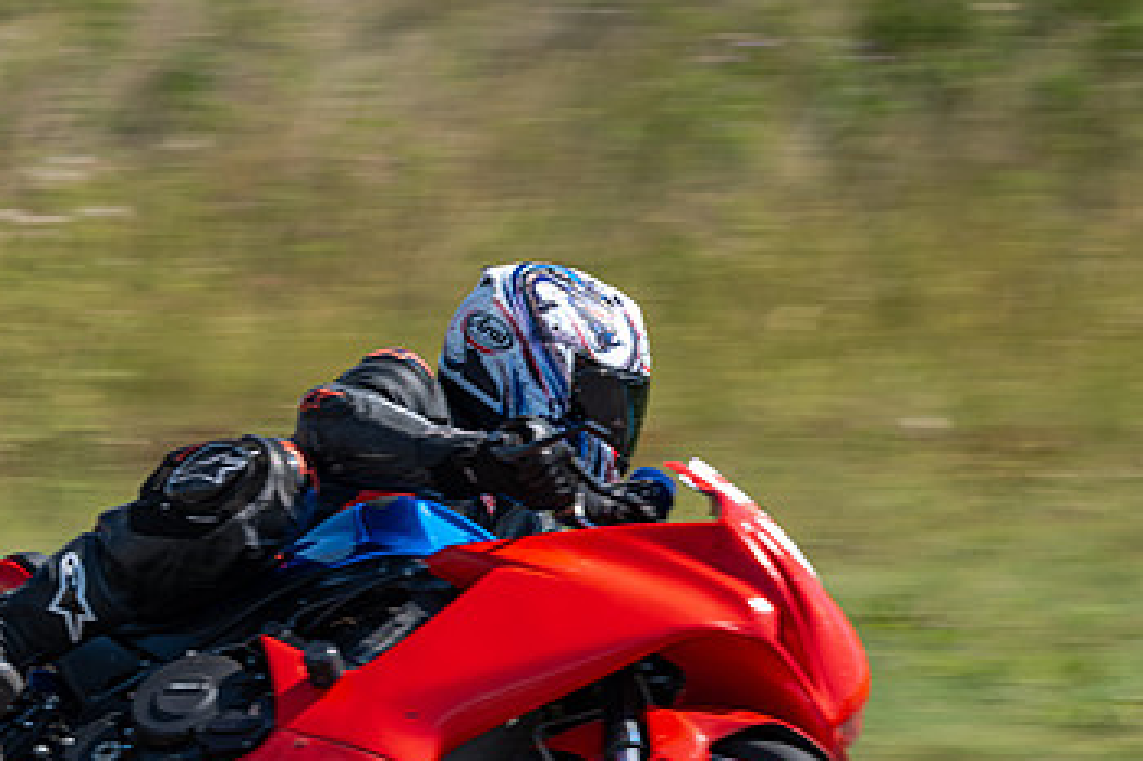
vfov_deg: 3.8
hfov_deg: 5.6
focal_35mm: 366
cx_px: 327
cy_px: 590
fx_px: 11614
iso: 140
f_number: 13
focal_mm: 200
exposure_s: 1/200
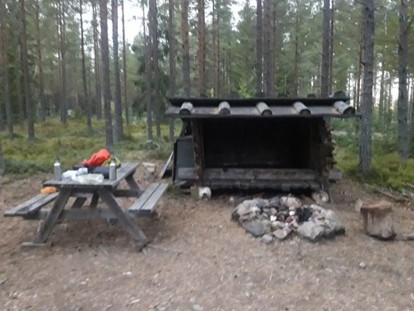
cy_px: 156
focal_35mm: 28
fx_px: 335
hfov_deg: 63.4
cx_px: 207
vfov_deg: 49.7
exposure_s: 1/17
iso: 800
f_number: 1.9
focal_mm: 3.7
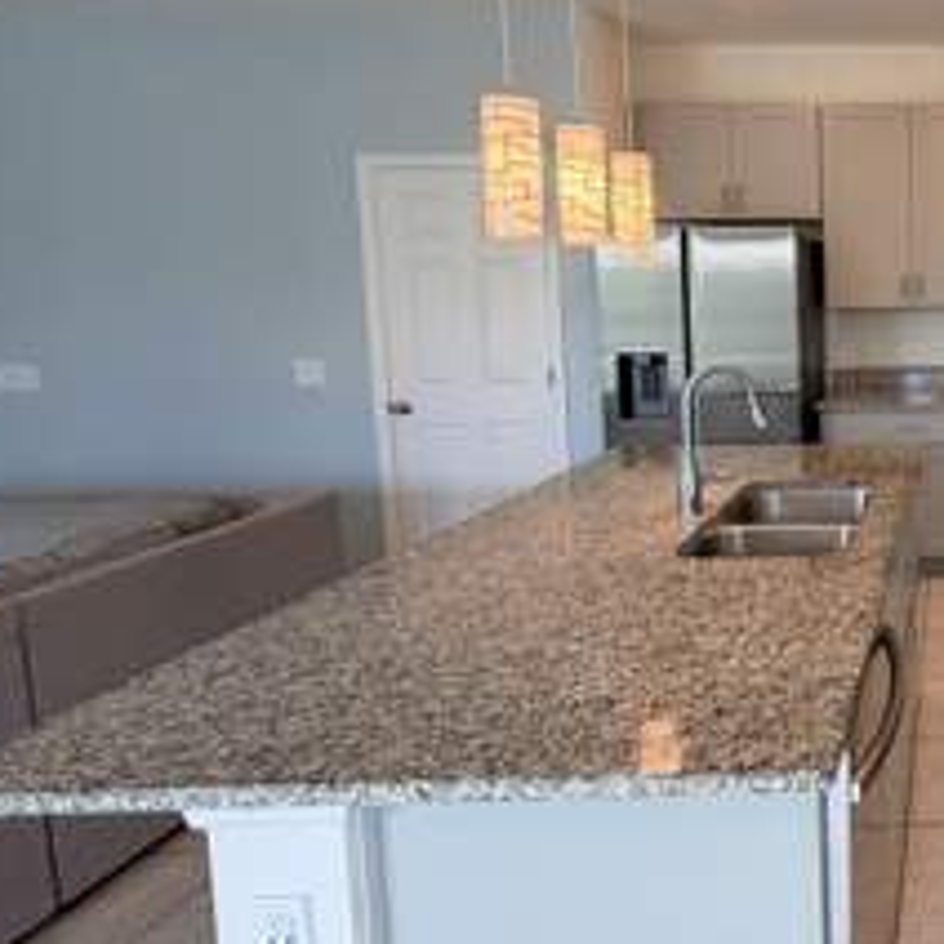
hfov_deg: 45.4
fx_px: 864
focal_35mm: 28
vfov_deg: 56.7
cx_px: 1002
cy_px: 361
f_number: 2.2
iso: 160
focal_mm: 2.22
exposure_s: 1/120
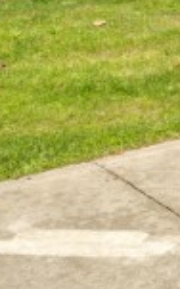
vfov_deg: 13.3
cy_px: -224
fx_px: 1126
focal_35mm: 143
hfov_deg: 7.2
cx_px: 678
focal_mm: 22
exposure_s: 1/160
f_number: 6.3
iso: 100
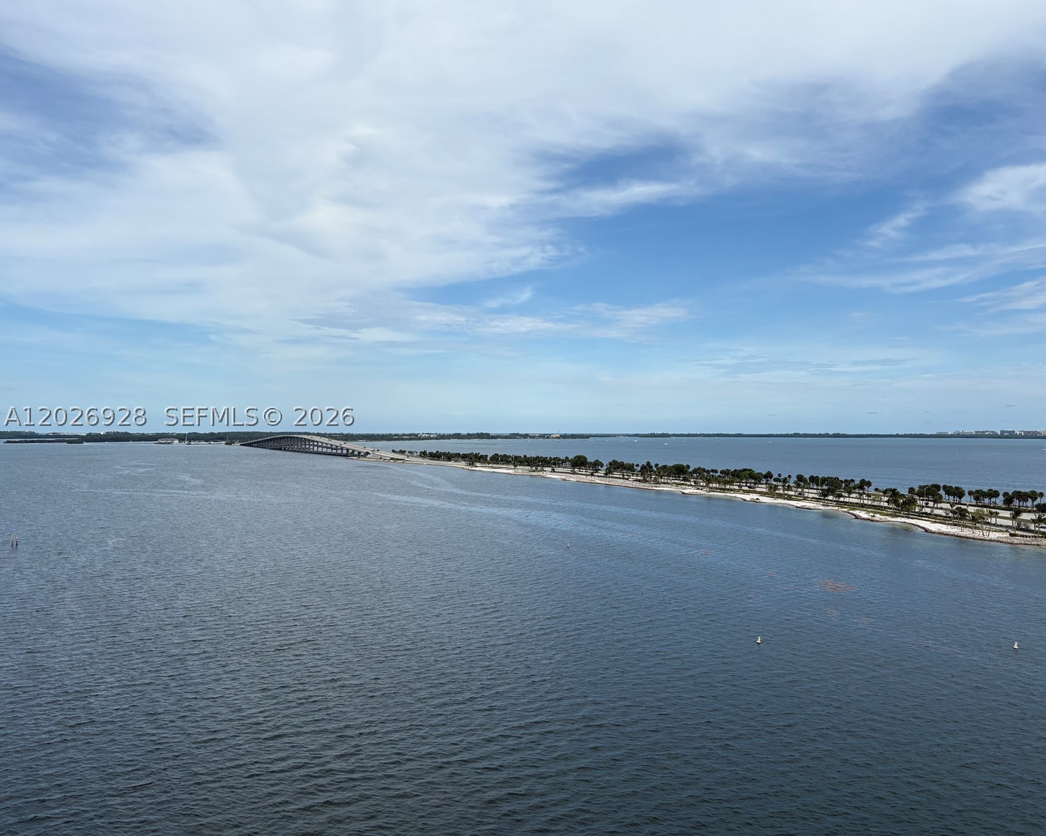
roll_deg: +0.2
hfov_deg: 62.1
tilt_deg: +0.9
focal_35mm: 28
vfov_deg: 51.5
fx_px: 867
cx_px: 575
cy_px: 416
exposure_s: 1/3623
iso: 50
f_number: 1.6
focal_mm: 5.96
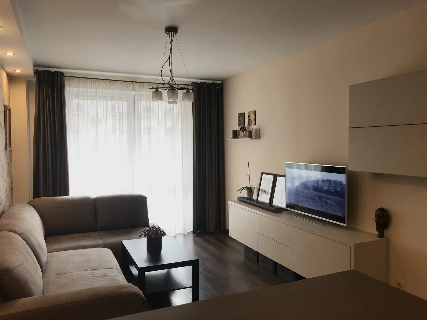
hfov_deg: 63.4
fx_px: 345
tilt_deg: -2.4
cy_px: 160
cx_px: 214
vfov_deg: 49.7
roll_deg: +0.2
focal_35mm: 28
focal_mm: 3.99
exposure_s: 1/50
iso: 32
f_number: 1.8
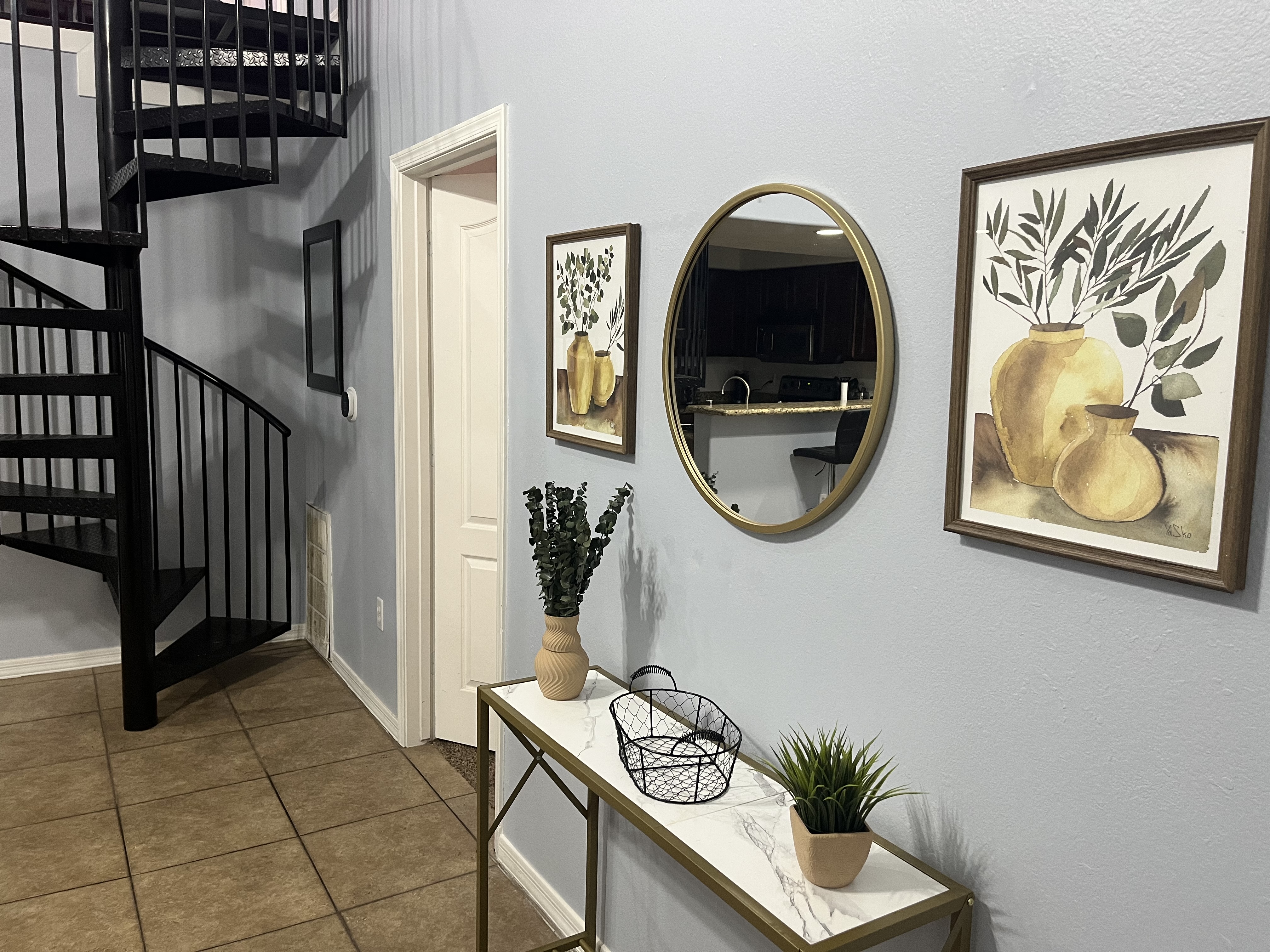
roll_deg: -1.1
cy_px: 476
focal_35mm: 26
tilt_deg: -7.6
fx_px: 954
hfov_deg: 67.3
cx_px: 635
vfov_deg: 53.1
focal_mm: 5.1
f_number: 1.6
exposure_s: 1/40
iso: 200
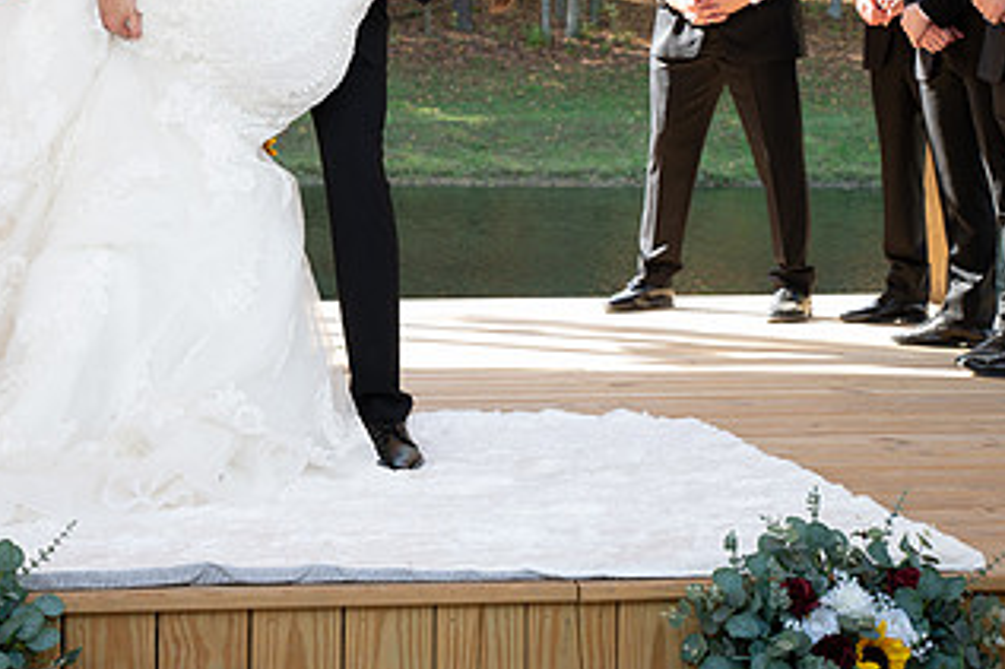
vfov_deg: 15.3
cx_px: 293
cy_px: 53
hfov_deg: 23.0
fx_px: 2455
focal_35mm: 88
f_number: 4
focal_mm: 45
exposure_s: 1/250
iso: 320
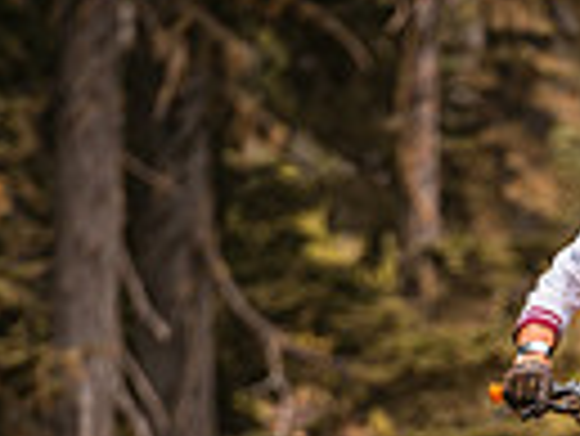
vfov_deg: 1.7
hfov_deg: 2.3
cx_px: 674
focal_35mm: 863
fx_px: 14473
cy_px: 620
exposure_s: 1/1600
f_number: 2.8
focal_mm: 200
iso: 320
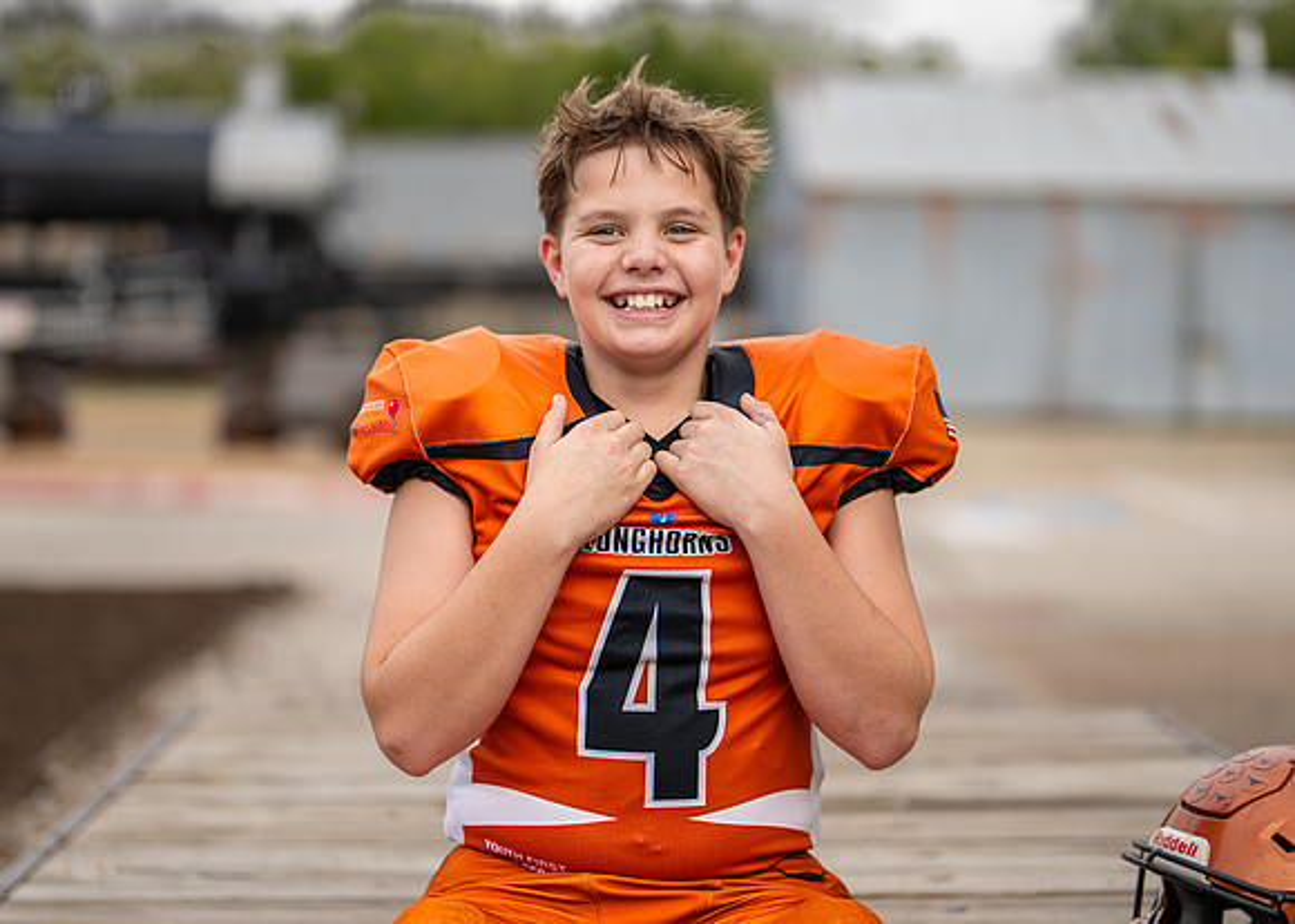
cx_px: 669
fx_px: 2703
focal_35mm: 74
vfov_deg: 19.4
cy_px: 516
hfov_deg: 26.9
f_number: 1.2
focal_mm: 50
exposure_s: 1/1250
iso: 100
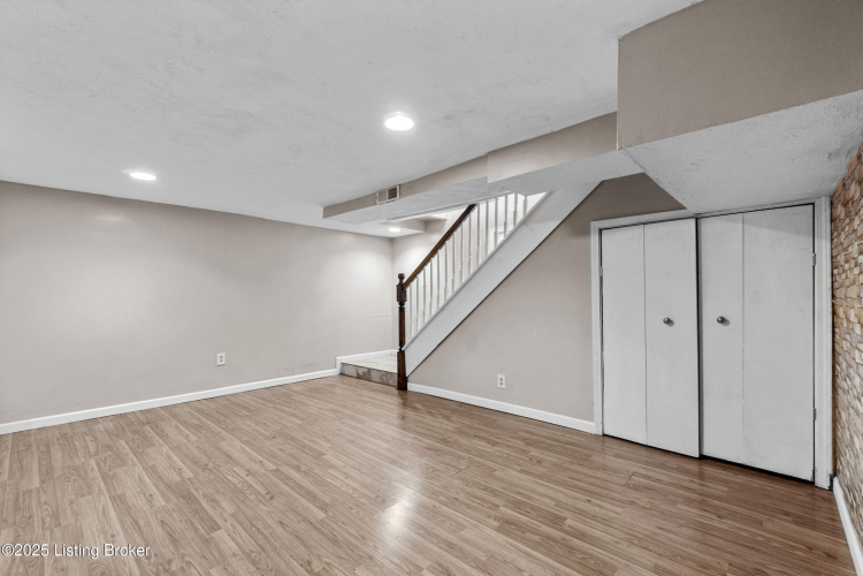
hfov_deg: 100.4
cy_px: 288
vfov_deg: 77.3
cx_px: 432
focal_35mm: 15
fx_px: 360
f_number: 8
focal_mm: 10
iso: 400
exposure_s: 1/1.67
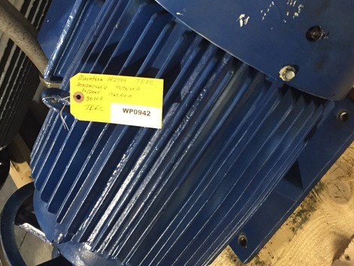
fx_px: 501
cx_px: 168
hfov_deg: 38.9
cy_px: 134
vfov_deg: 29.7
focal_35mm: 49
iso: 250
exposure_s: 1/15
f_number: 2.2
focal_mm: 4.15
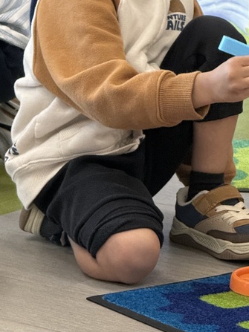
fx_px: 2639
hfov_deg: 5.4
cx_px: 100
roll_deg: -1.4
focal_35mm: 275
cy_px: 28
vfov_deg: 7.2
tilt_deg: -8.6
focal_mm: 15.66
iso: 250
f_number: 2.8
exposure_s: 1/60
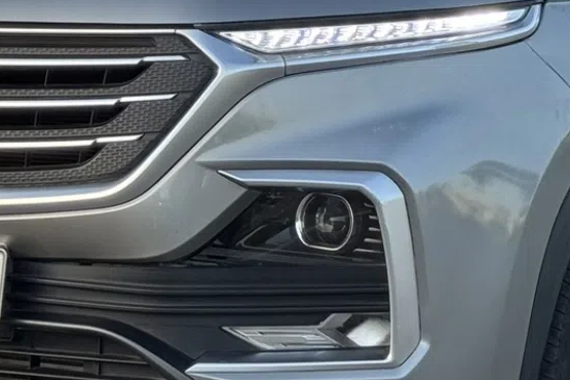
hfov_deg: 11.4
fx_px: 2850
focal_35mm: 180
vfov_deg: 7.6
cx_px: 429
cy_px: 50
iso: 64
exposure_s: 1/792
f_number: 1.78
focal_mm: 6.76
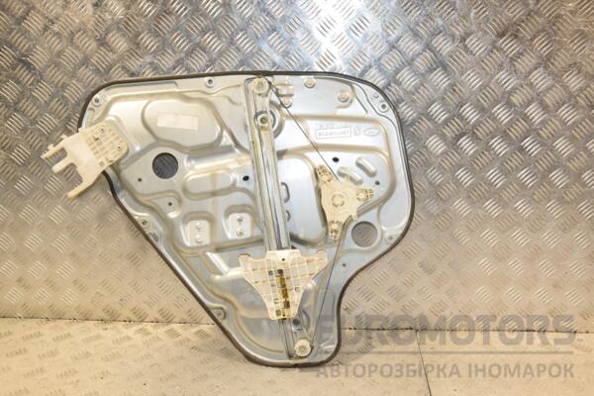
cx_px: 297
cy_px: 198
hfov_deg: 51.3
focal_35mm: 38
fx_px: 619
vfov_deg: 35.5
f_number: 7.1
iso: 800
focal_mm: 25
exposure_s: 1/200
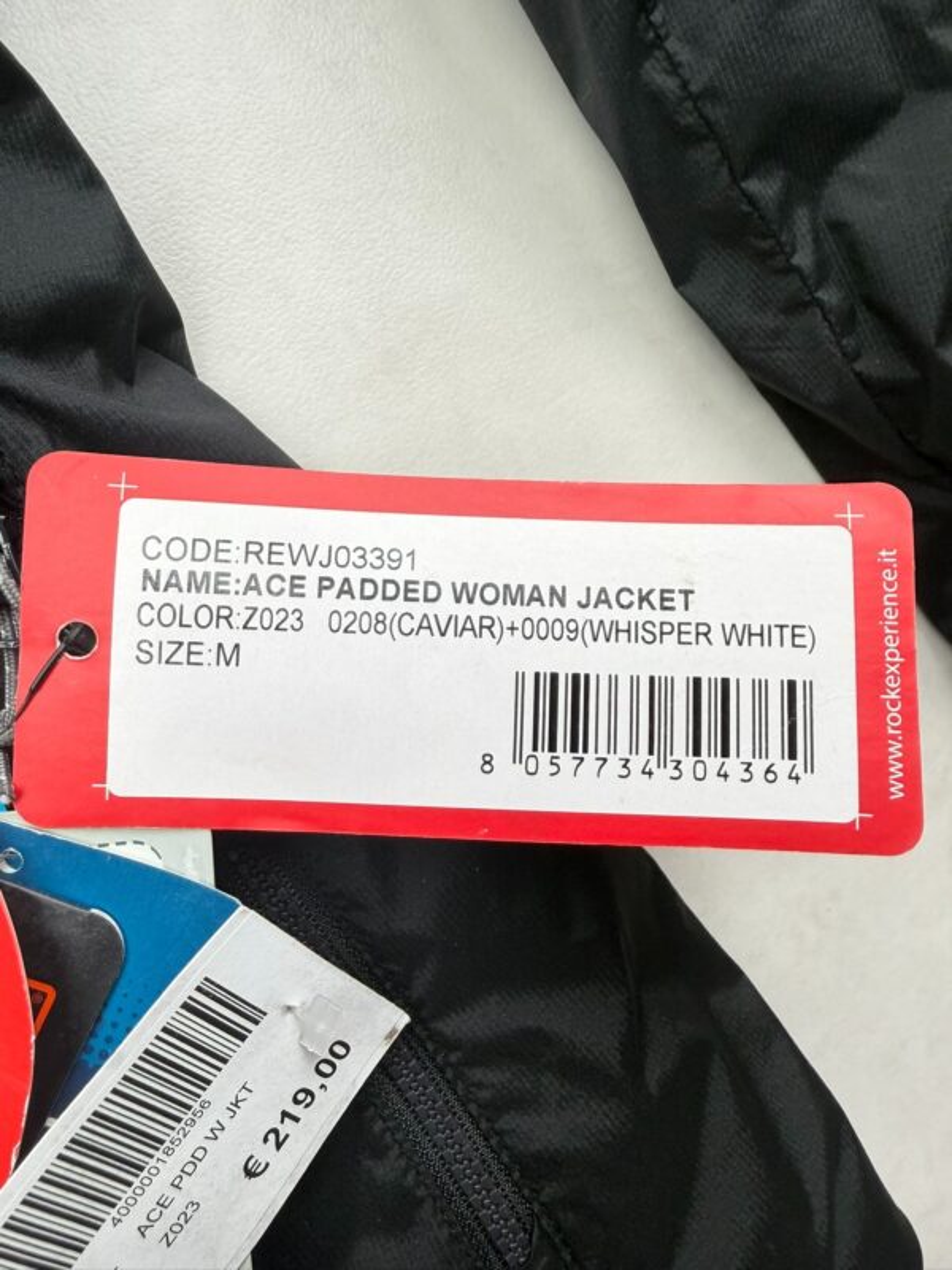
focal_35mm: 24
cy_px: 635
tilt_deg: -75.0
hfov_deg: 56.8
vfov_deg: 71.6
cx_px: 476
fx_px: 880
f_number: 2.2
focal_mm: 2.22
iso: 100
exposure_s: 1/100
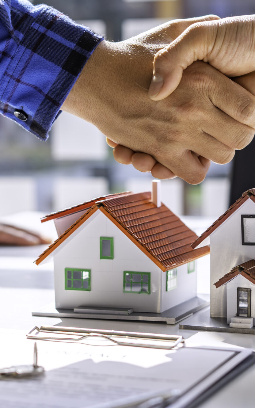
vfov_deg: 21.2
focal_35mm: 98
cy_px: 158
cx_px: 117
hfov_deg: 13.3
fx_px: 1090
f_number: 3.2
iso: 125
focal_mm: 50
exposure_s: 1/250
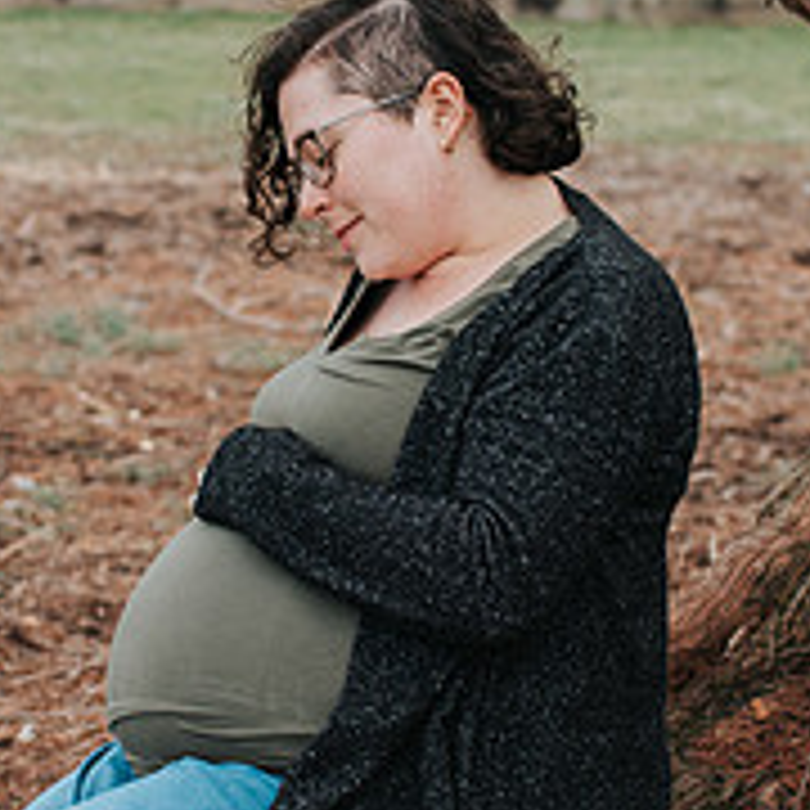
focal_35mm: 96
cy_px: 430
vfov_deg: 18.1
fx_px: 2541
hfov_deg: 18.1
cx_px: 266
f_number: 3.2
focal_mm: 35
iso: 500
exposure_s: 1/800
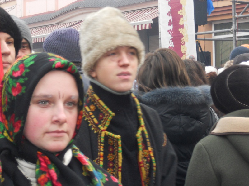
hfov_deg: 21.3
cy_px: 93
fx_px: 662
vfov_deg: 16.1
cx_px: 124
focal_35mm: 92
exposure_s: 1/60
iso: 200
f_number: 5.4
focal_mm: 16.5
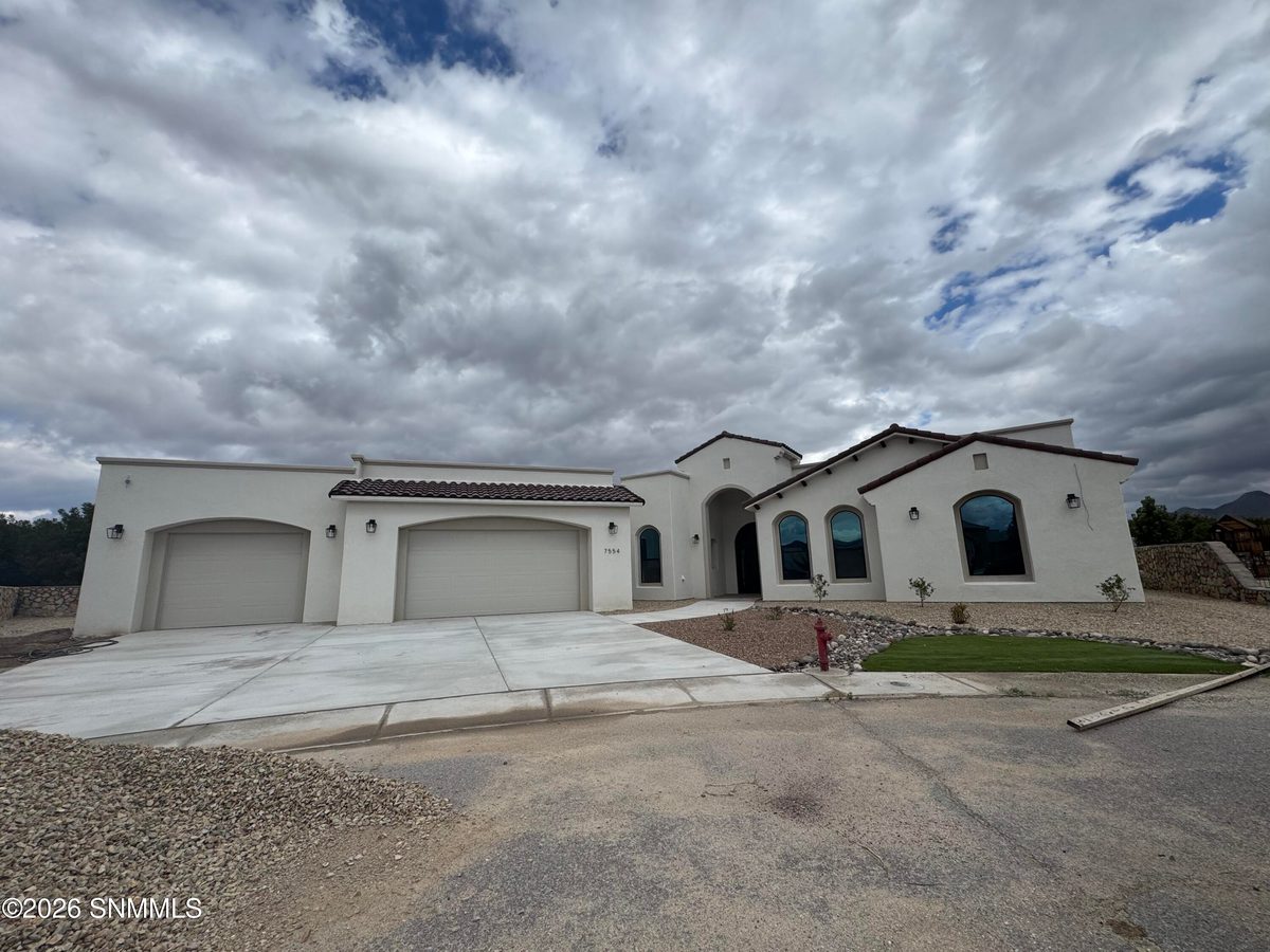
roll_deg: +1.7
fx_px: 514
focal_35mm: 14
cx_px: 635
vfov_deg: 85.7
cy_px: 476
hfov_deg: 102.1
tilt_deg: +11.1
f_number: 2.2
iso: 50
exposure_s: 1/2770
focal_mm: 2.22
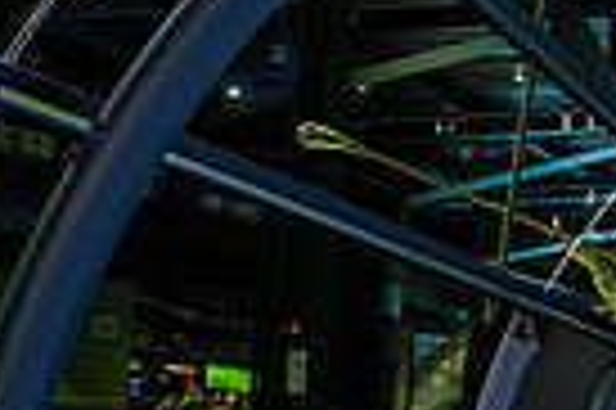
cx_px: 1085
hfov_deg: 20.5
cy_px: 306
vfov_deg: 18.8
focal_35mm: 72
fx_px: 1231
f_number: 4
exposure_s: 1
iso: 800
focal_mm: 10
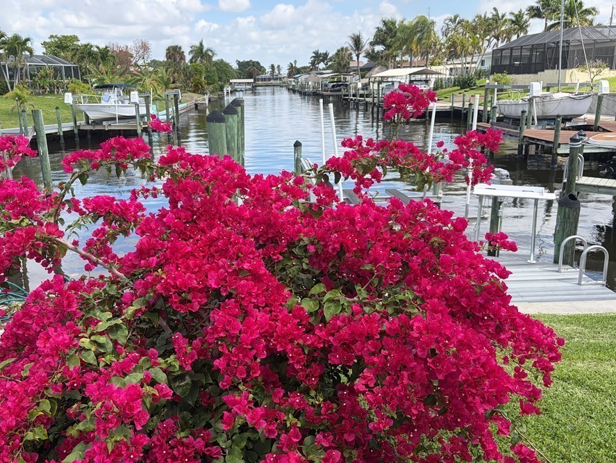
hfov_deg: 59.8
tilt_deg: -13.3
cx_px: 271
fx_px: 534
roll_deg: +2.0
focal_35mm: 30
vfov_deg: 46.8
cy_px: 216
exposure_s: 1/1451
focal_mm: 5.96
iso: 50
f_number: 1.6
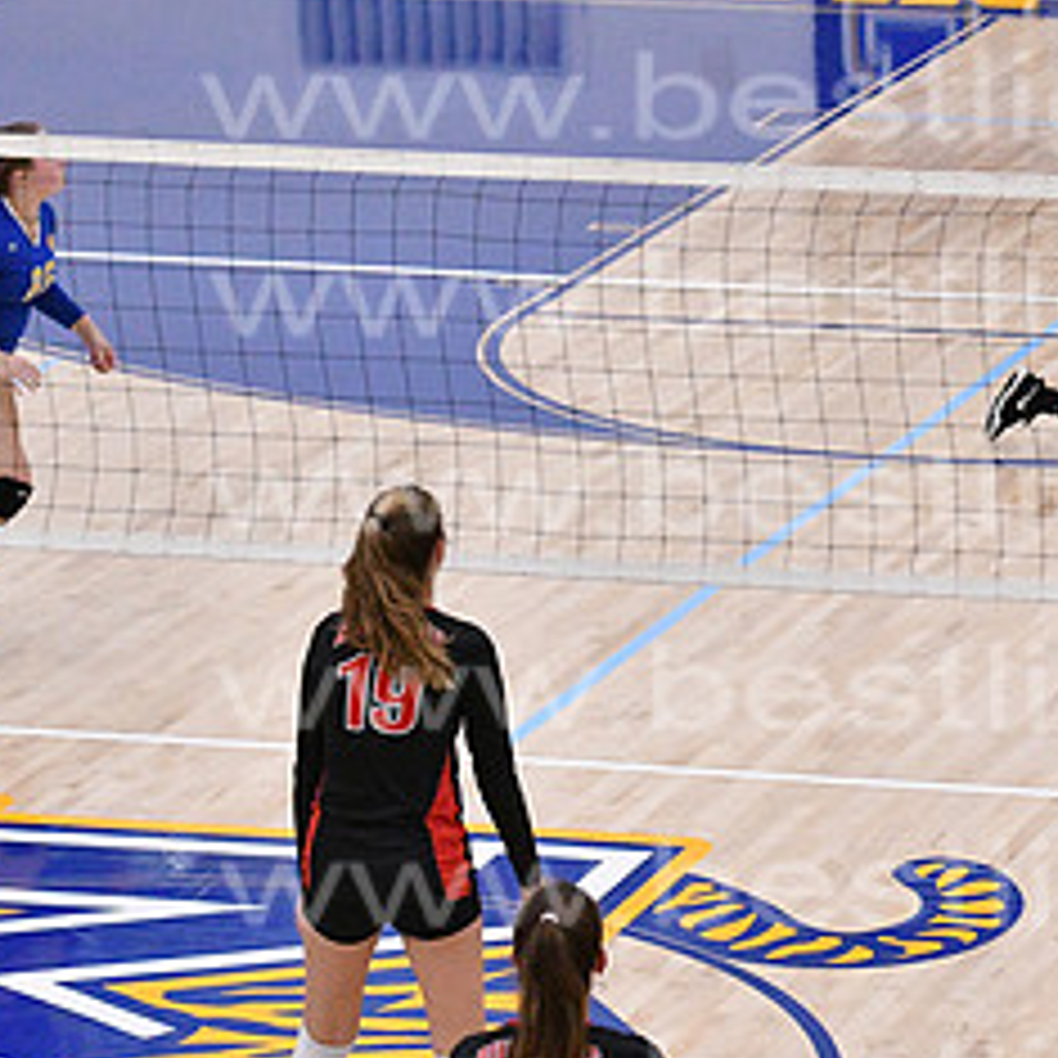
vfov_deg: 8.0
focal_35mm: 220
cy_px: 403
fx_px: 7607
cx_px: 1238
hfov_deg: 7.9
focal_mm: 70
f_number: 3.2
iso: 6400
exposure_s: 1/1250
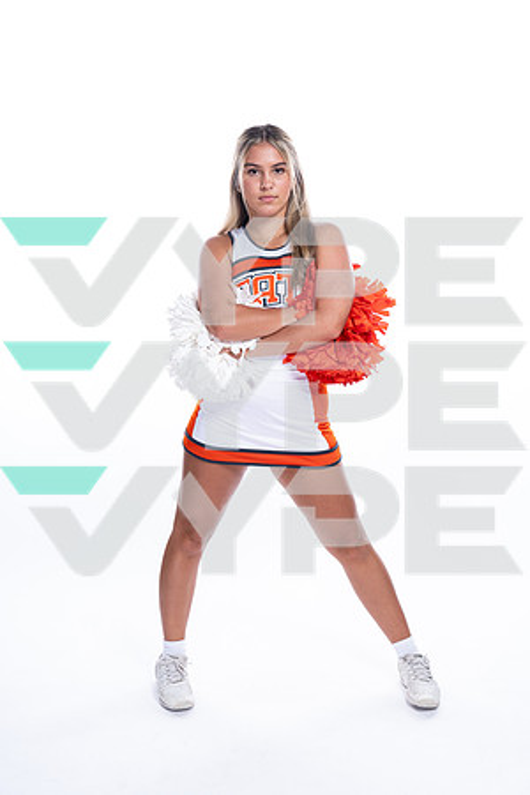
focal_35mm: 52
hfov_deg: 26.0
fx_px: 1148
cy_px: 398
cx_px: 265
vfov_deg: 38.2
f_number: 5.6
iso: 400
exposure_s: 1/250
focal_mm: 52
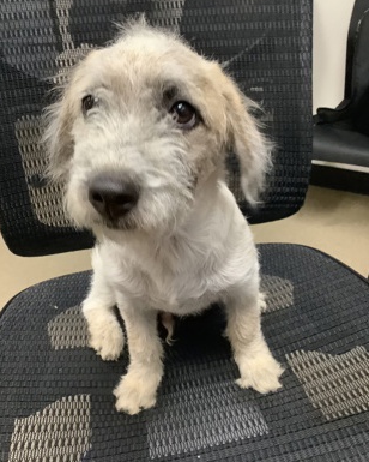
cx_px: 184
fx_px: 450
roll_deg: +3.9
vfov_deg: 54.2
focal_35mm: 33
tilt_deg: -30.7
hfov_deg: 44.5
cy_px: 241
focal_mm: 3.3
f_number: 2.4
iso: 320
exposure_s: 1/50
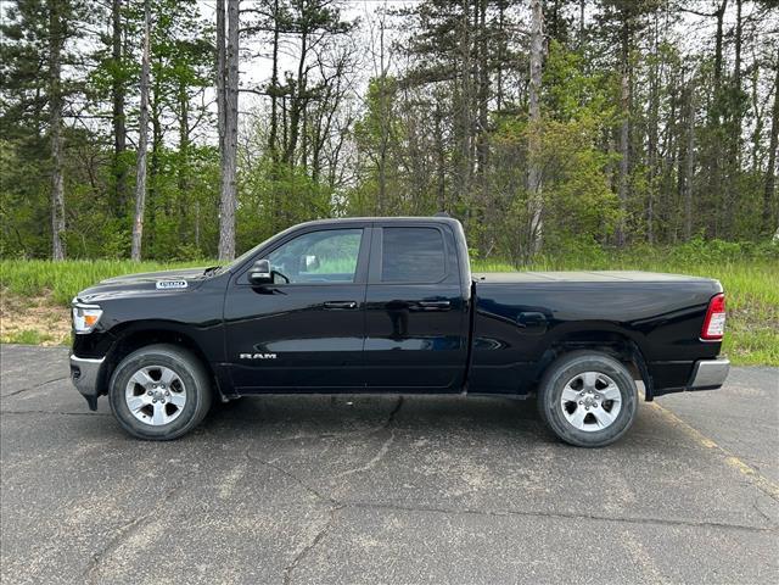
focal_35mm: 26
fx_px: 585
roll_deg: +0.1
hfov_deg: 67.3
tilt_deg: -1.7
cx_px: 390
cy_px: 292
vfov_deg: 53.1
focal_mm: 5.7
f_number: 1.5
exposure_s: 1/509
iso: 50
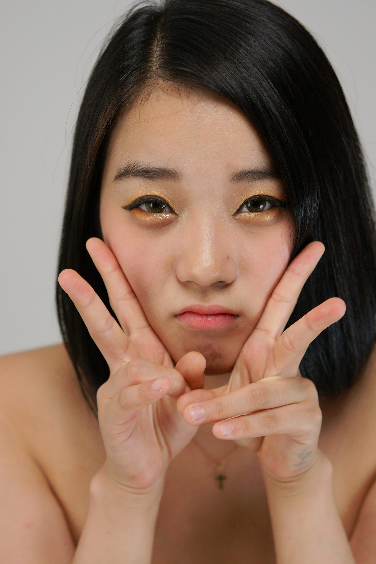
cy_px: 282
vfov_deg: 19.5
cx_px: 188
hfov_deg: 13.0
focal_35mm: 105
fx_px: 1645
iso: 250
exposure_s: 1/125
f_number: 3.2
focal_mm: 70
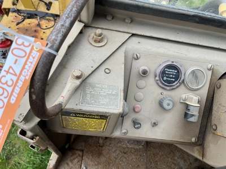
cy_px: 84
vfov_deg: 53.1
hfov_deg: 67.3
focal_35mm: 26
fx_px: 170
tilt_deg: -62.9
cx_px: 113
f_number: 1.6
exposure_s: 1/390
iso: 50
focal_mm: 5.1
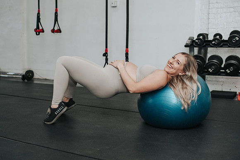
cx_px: 107
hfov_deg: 46.6
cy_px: 80
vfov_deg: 32.1
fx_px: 278
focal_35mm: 42
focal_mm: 35
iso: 800
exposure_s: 1/200
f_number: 3.2
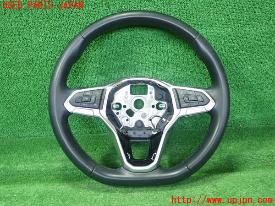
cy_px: 103
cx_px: 138
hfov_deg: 60.0
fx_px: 238
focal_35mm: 30
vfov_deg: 46.8
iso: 500
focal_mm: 5.5
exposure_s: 1/125
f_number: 2.3
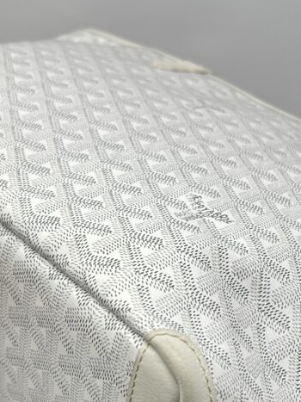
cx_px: 157
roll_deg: -1.1
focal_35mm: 57
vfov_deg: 33.1
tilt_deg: -42.7
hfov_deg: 25.6
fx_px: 661
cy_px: 300
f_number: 1.5
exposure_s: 1/167
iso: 40
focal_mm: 5.7
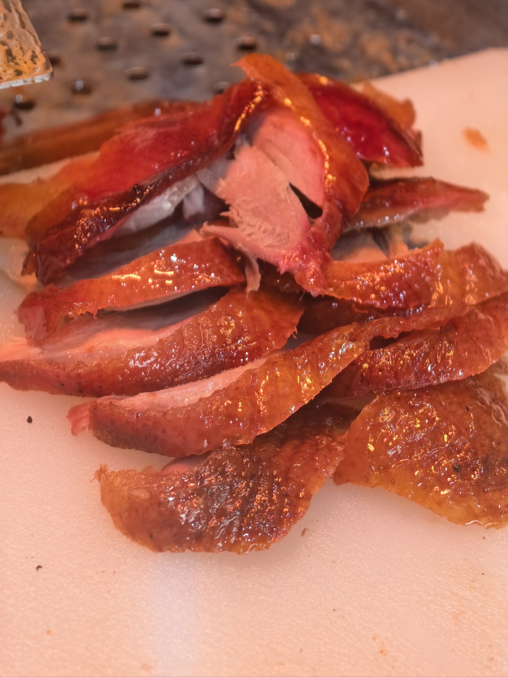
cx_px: 254
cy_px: 338
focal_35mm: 109
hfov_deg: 13.6
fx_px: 2133
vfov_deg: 18.0
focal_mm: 15
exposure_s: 1/625
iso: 1250
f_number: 2.1
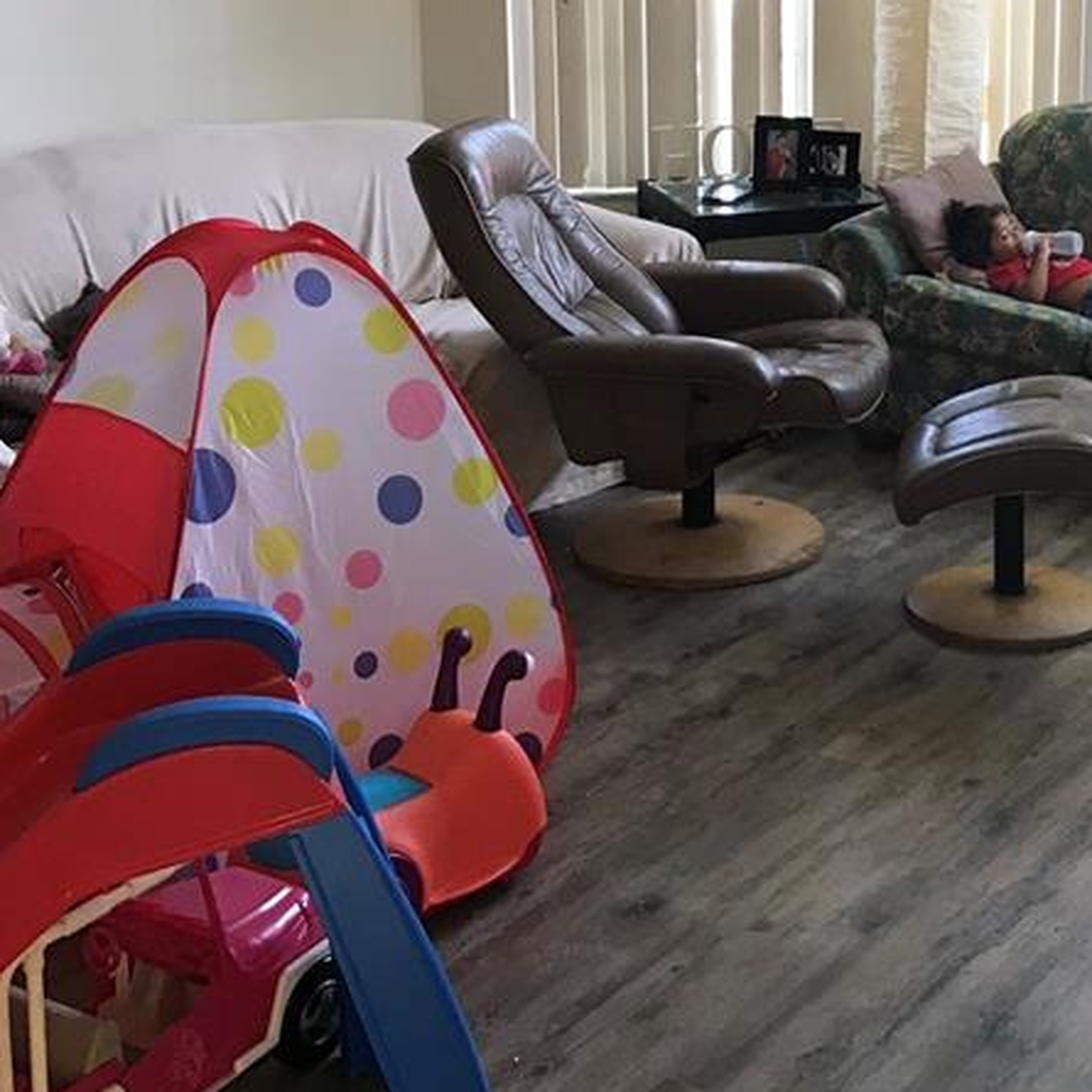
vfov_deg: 29.3
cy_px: 213
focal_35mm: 57
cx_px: 861
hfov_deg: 29.4
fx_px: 2034
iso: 25
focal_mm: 3.99
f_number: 1.8
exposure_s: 1/30
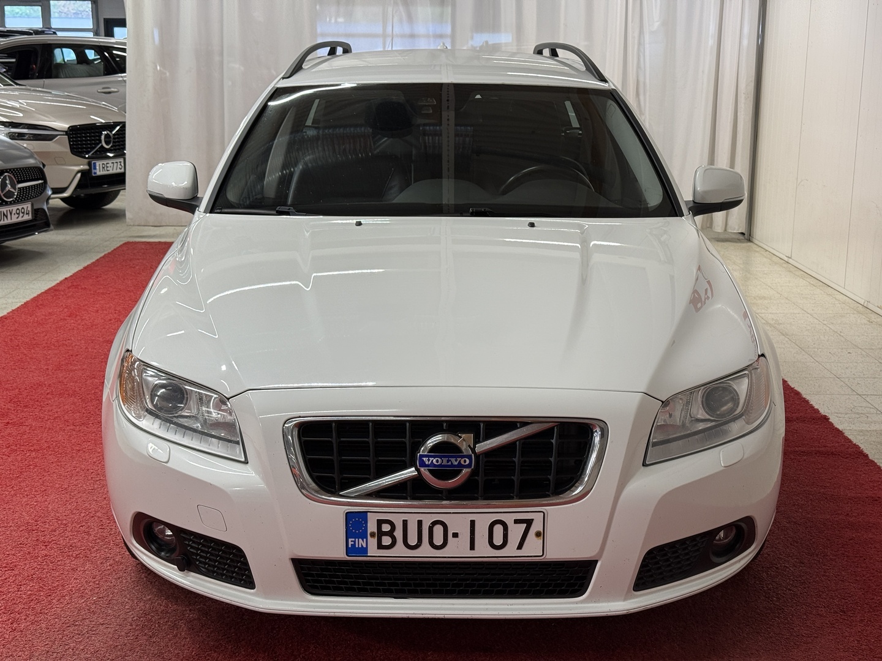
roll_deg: -0.4
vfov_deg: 30.3
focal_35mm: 48
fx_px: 1223
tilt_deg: -12.0
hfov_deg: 39.7
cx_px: 441
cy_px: 330
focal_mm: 6.76
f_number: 1.78
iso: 80
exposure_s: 1/121
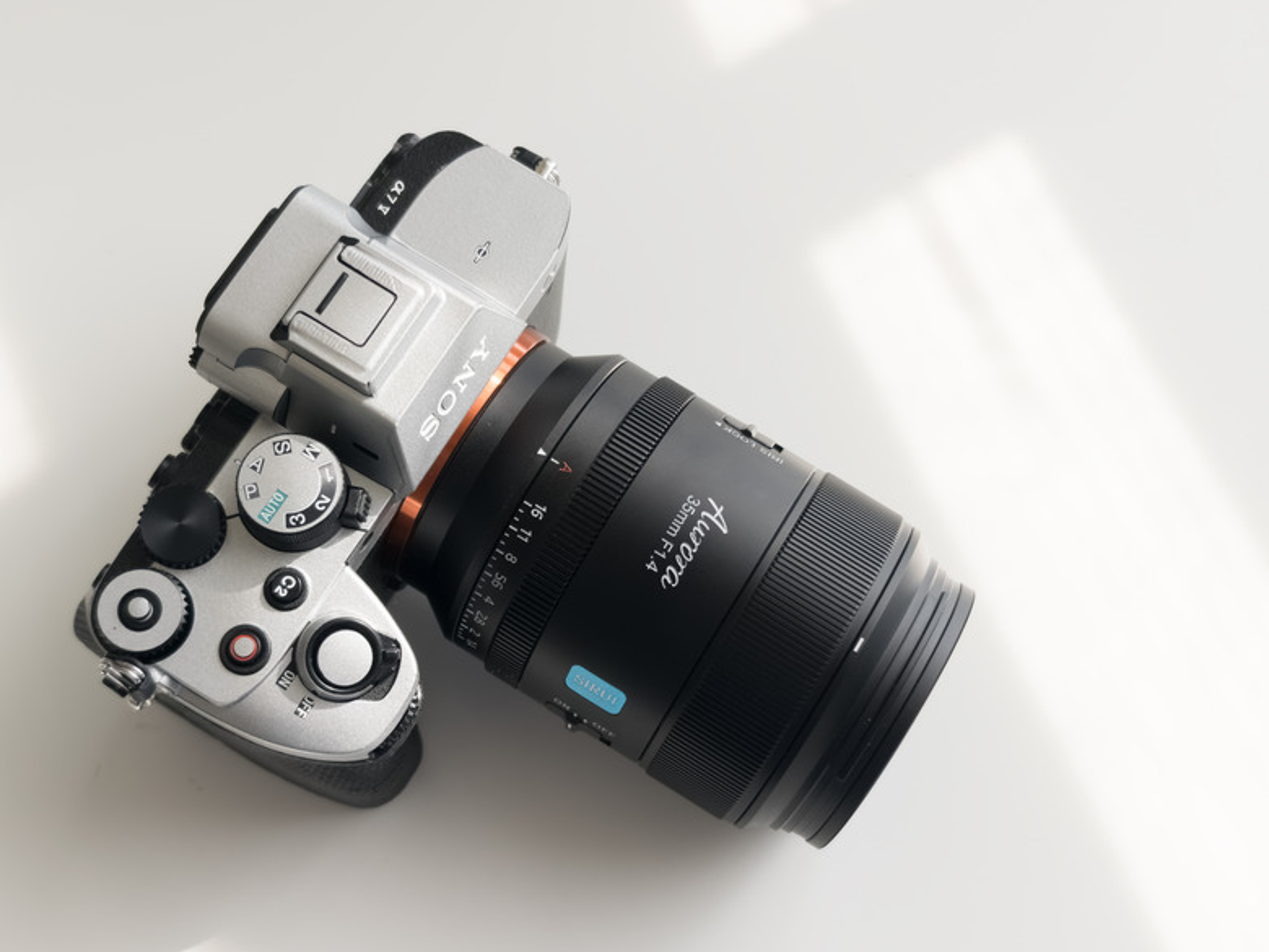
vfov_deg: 30.9
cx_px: 634
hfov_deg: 40.4
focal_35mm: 47
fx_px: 1723
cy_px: 476
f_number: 1.8
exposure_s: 1/100
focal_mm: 8.67
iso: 200
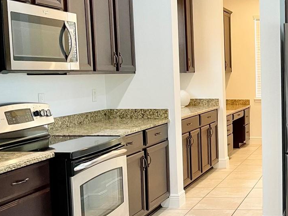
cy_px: 115
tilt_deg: -6.5
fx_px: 483
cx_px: 317
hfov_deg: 29.9
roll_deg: +0.4
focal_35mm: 58
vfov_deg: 25.2
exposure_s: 1/60
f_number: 1.6
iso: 160
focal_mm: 4.2
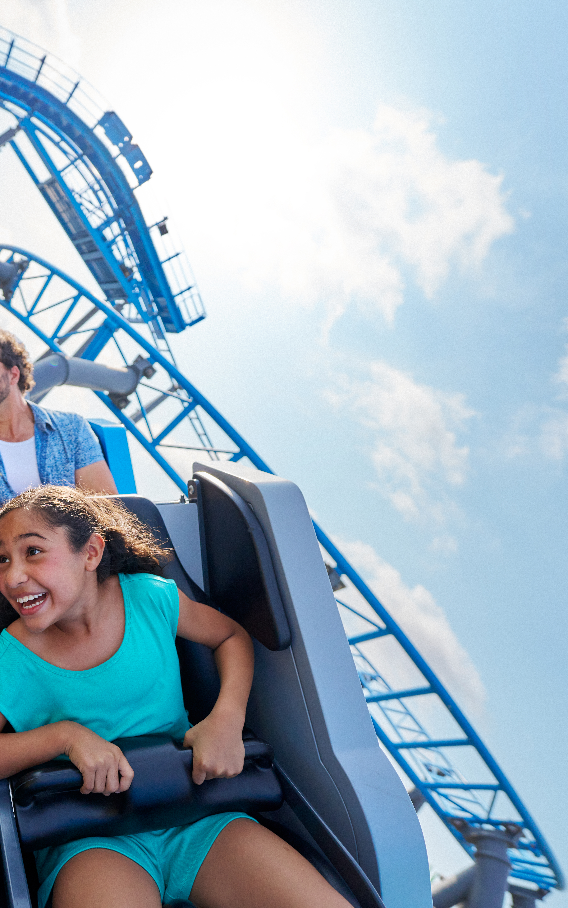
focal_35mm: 22
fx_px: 545
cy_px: 443
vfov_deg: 79.6
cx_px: 19
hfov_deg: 47.2
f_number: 2.8
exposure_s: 1/6400
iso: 400
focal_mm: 14
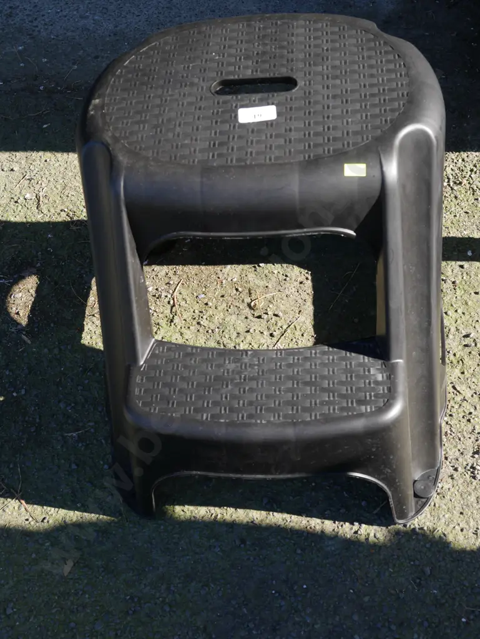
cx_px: 240
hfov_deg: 32.9
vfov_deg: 42.9
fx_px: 813
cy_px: 320
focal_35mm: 44
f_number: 6.3
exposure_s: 1/200
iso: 200
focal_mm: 22
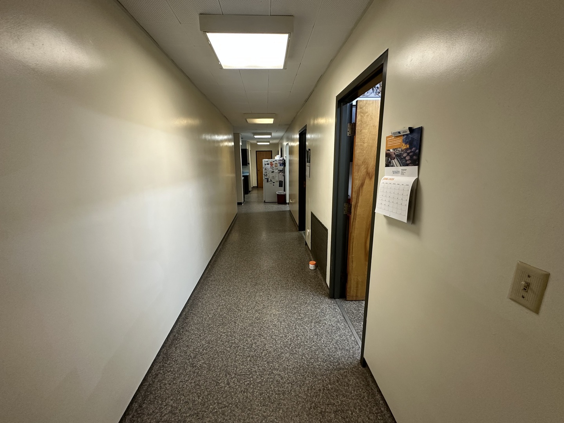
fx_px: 228
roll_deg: +0.4
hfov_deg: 102.1
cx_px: 282
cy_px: 212
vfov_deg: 85.7
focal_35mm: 14
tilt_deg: -12.4
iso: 250
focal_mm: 2.22
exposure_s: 1/60
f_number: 2.2
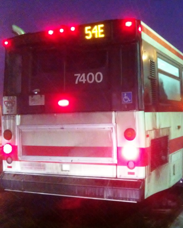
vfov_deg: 40.3
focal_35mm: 46
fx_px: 311
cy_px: 114
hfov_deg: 32.1
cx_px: 141
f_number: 2.8
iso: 800
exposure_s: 1/15
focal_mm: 3.85
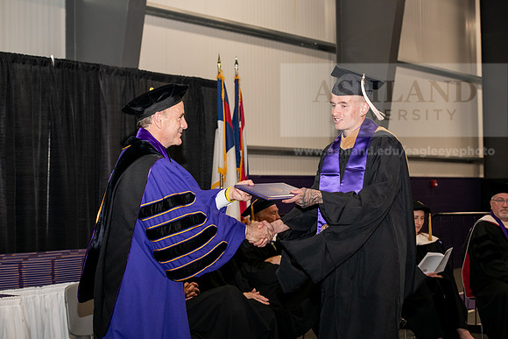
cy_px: 170
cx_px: 254
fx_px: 988
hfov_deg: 28.8
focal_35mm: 70
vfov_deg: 19.5
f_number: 5.6
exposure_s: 1/200
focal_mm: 70
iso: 1600
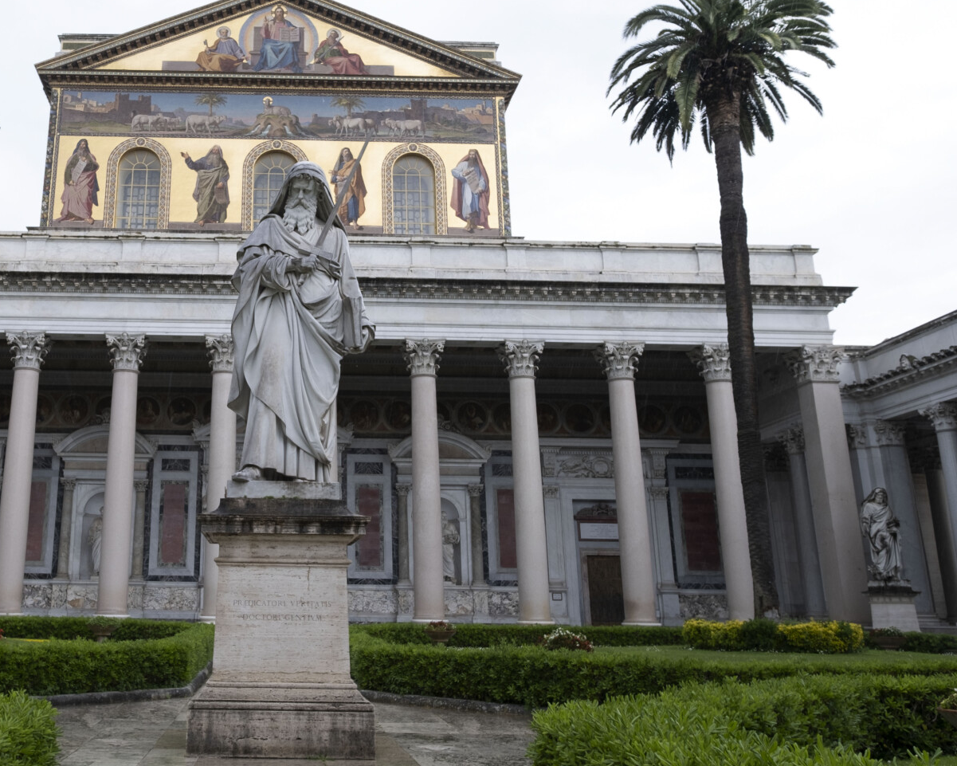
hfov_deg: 53.6
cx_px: 262
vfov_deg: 45.8
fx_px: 906
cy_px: 360
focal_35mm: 32
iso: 160
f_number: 4.5
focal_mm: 13.2
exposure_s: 1/150
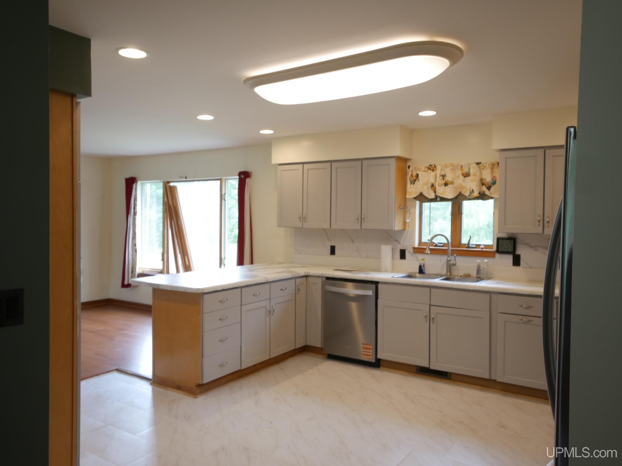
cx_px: 311
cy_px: 233
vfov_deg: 49.7
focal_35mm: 28
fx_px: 503
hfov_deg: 63.4
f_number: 4
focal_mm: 14
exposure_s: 1/60
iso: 500
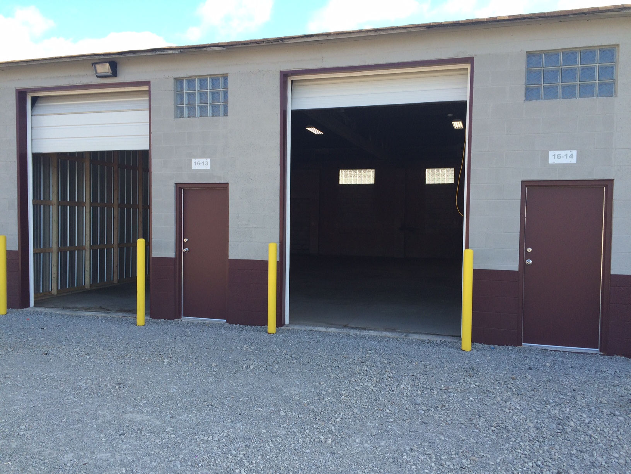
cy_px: 237
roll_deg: -0.1
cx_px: 316
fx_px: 529
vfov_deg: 48.2
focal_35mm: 29
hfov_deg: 61.7
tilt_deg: -3.2
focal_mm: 4.15
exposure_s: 1/436
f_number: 2.2
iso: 32
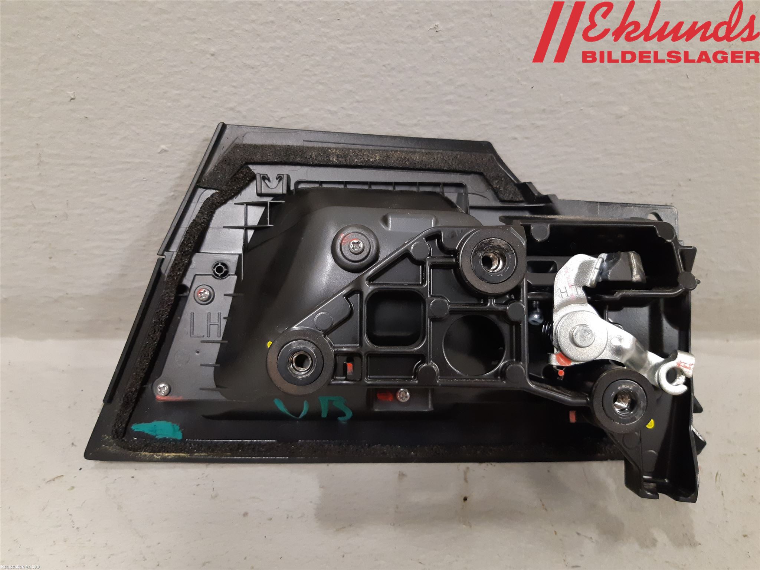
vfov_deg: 53.1
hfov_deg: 67.3
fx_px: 571
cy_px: 285
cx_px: 380
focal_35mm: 26
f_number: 1.7
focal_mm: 3.93
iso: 250
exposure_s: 1/50
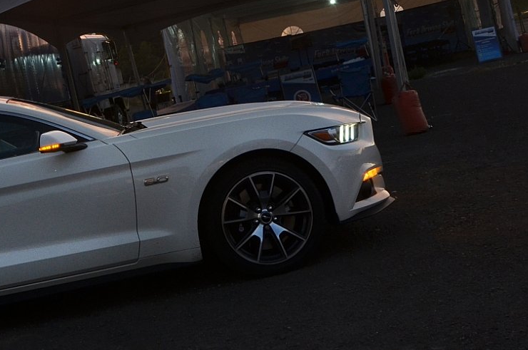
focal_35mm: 68
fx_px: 997
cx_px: 97
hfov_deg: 28.9
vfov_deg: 19.7
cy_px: 67
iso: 320
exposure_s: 1/4
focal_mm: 21
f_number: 14
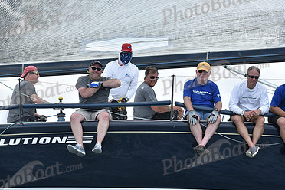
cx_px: 123
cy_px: 126
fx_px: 1061
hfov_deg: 15.3
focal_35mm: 134
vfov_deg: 10.2
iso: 250
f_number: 4.5
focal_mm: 86
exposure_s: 1/1250
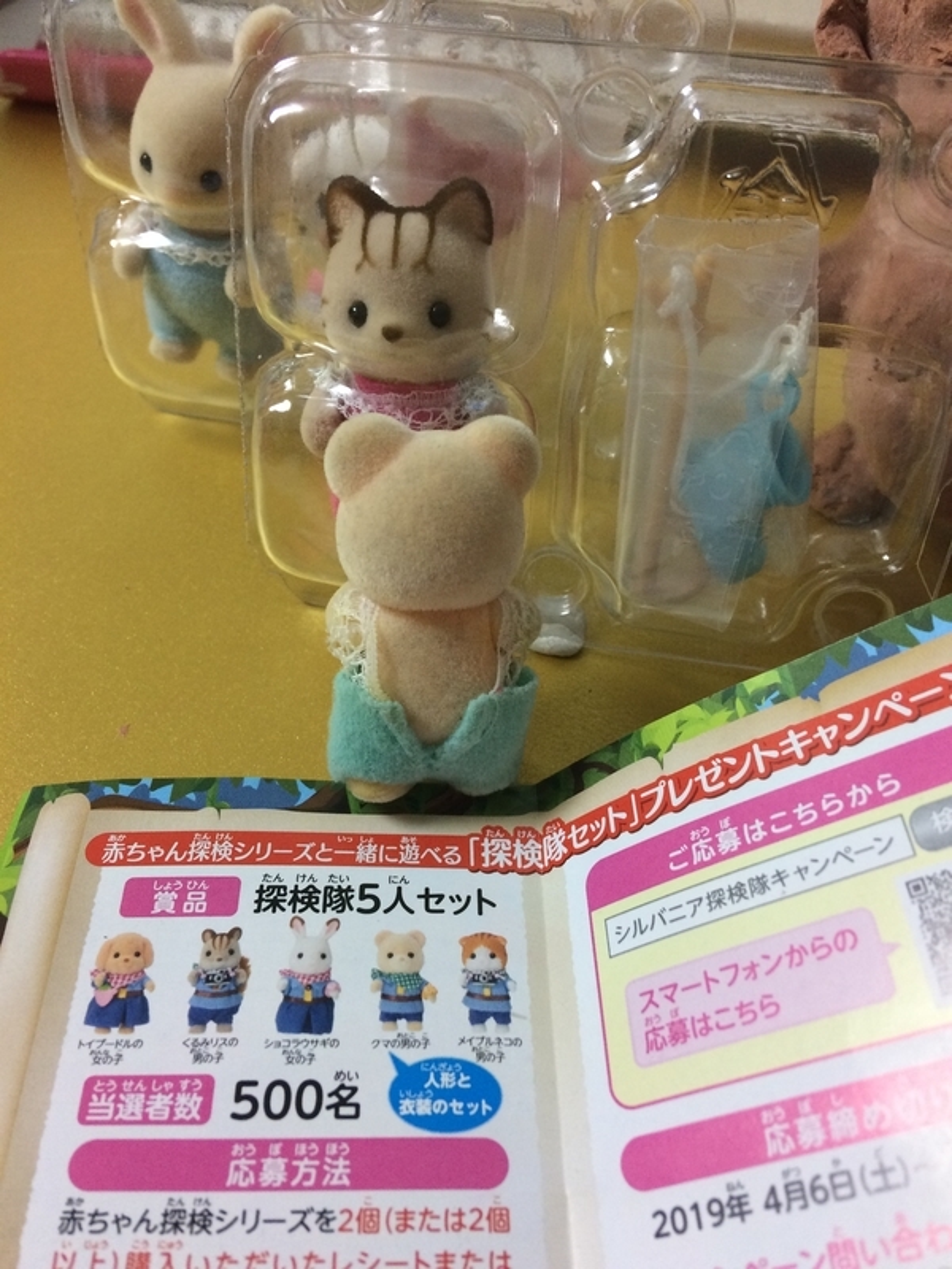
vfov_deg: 61.7
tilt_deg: -48.1
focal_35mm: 29
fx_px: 1063
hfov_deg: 48.2
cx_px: 476
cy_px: 634
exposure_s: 1/33
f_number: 2.2
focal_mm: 4.15
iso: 160
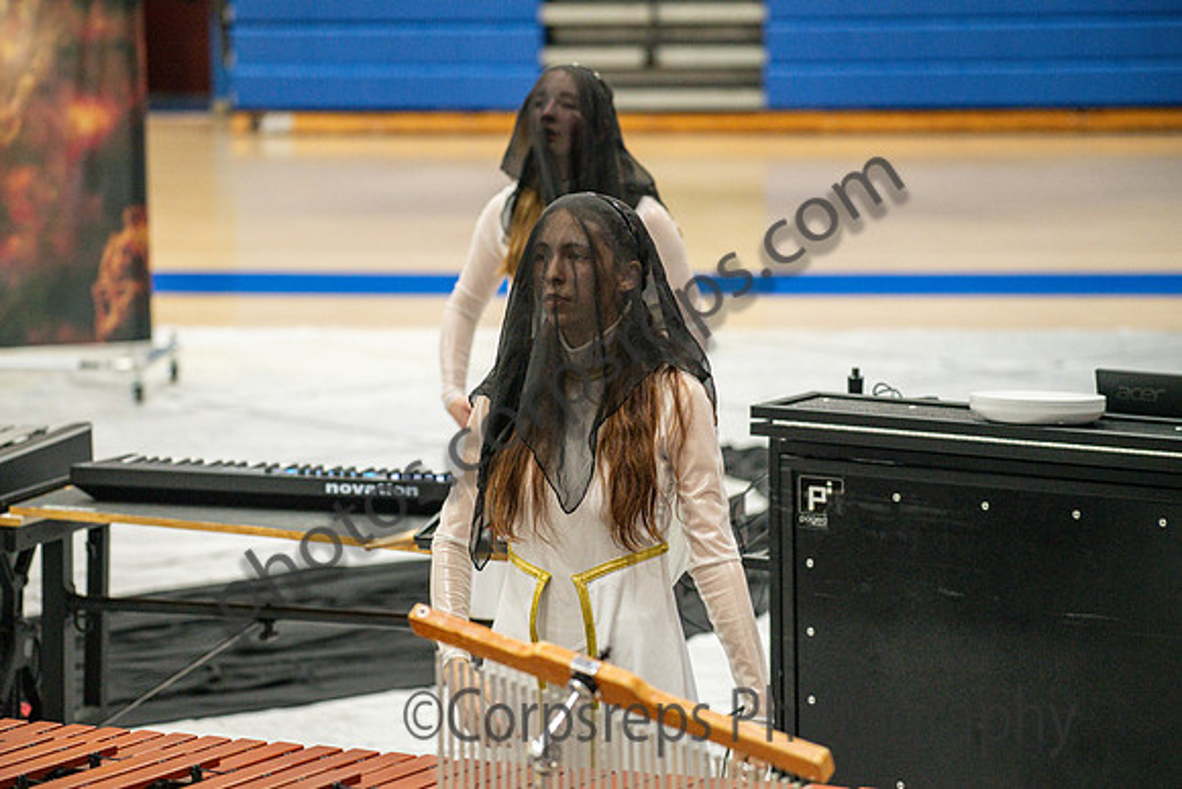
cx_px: 591
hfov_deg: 14.7
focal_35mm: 140
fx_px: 4598
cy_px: 394
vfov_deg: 9.8
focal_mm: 140
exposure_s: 1/500
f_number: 4
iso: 5600
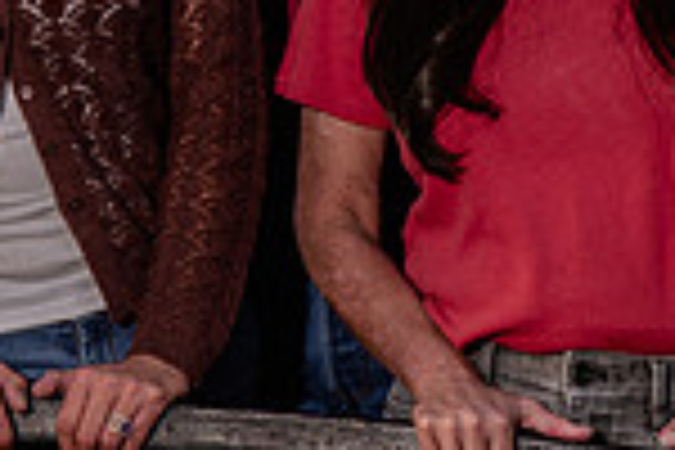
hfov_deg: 5.5
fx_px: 6974
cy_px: -174
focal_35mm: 372
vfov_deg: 3.7
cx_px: -11
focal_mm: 86
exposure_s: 1/250
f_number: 9
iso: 800
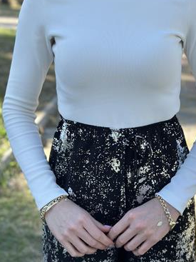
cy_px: 96
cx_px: 115
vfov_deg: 28.5
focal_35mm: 68
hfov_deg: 21.6
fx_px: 514
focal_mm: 6.86
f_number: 1.78
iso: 80
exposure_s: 1/1120
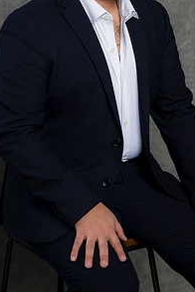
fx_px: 1056
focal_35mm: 130
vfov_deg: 15.7
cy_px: 79
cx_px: 119
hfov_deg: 10.5
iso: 125
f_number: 5
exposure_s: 1/200
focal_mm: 85
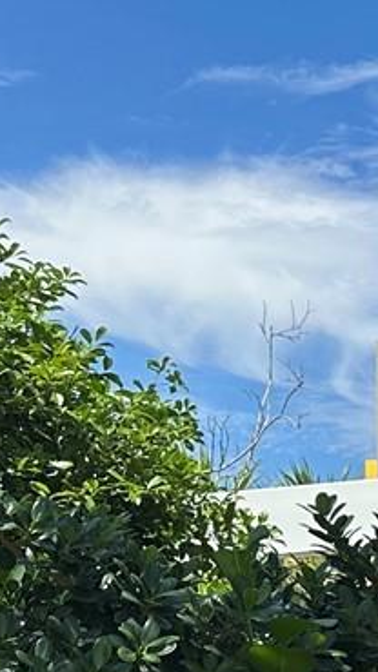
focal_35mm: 113
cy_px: 881
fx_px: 2014
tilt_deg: -0.8
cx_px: 1047
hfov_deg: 9.1
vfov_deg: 17.7
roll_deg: -1.1
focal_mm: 6.86
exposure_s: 1/3058
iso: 80
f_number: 1.78
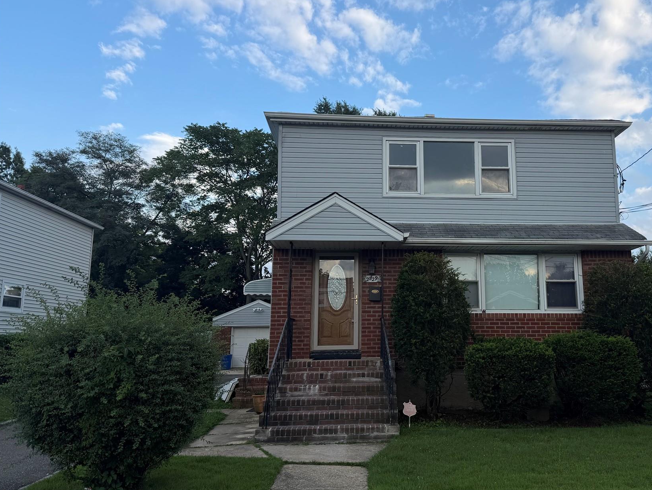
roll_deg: -0.2
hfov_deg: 59.3
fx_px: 565
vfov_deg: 46.8
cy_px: 234
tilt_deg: +9.7
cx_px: 404
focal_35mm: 30
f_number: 1.78
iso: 80
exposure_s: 1/1271
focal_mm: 6.76
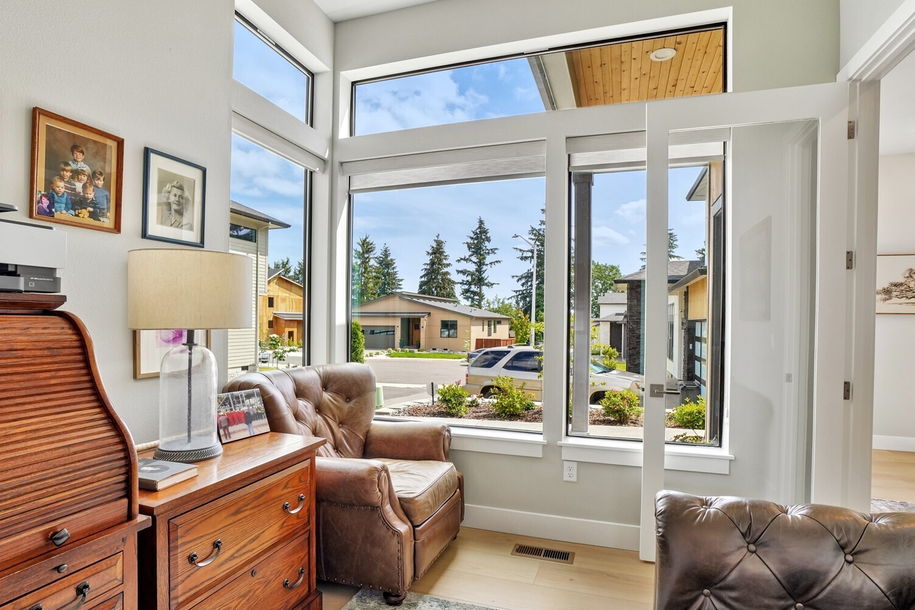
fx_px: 457
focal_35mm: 18
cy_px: 315
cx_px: 462
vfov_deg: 67.4
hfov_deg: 90.0
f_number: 8
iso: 400
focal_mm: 16
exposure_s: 1/250
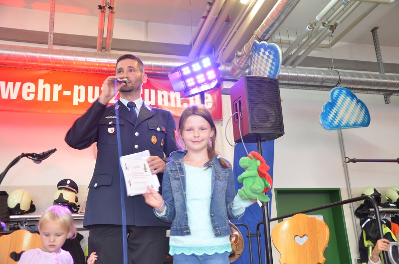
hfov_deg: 51.4
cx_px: 200
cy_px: 132
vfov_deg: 35.3
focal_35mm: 38
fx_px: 415
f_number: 4
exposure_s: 1/15
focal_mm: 25
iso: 500
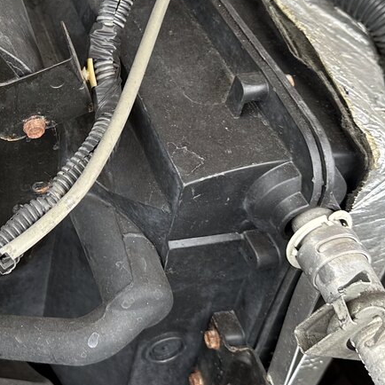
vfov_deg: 22.6
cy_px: 58
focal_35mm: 75
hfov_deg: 22.1
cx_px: -15
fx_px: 944
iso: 125
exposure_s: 1/165
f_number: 1.78
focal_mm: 6.86
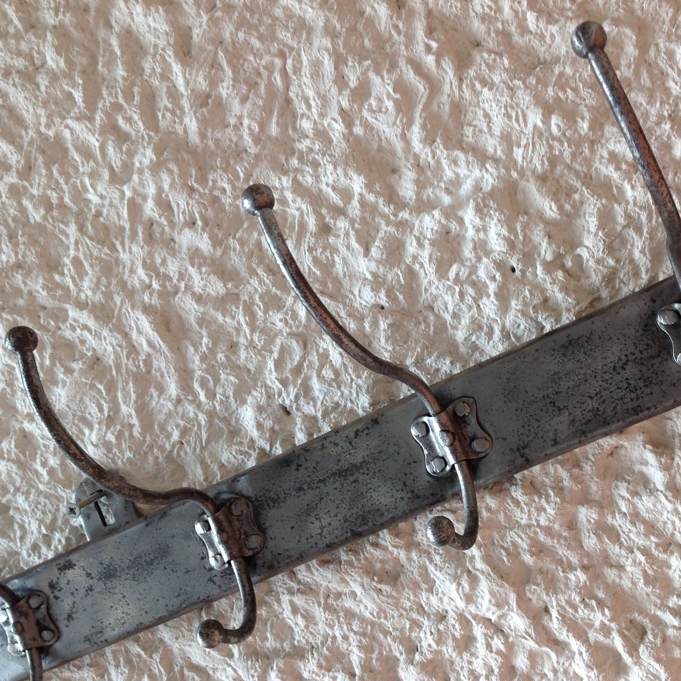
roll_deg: +24.1
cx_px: 432
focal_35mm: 42
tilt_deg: +4.7
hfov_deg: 39.7
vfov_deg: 40.0
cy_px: 344
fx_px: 935
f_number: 2.4
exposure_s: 1/40
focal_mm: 4.28
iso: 64
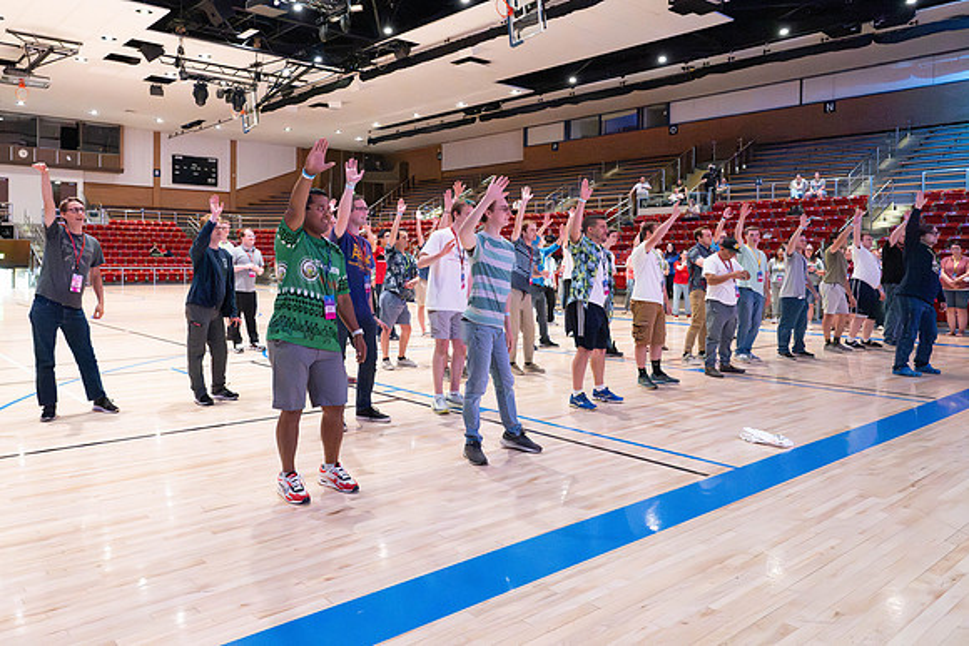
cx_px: 404
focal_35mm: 26
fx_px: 709
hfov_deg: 68.2
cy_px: 270
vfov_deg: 48.8
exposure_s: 1/250
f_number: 4
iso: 20000
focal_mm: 22.5
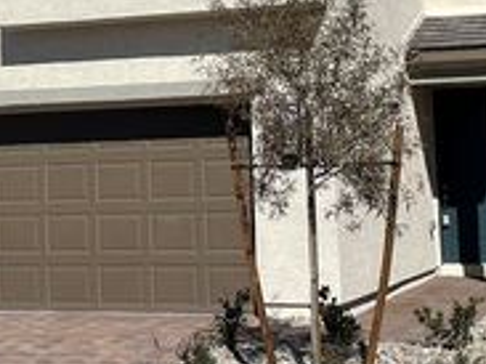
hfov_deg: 26.8
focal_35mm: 71
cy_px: 84
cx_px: 88
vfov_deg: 20.5
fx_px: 996
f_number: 1.6
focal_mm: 4.2
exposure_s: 1/9091
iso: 32
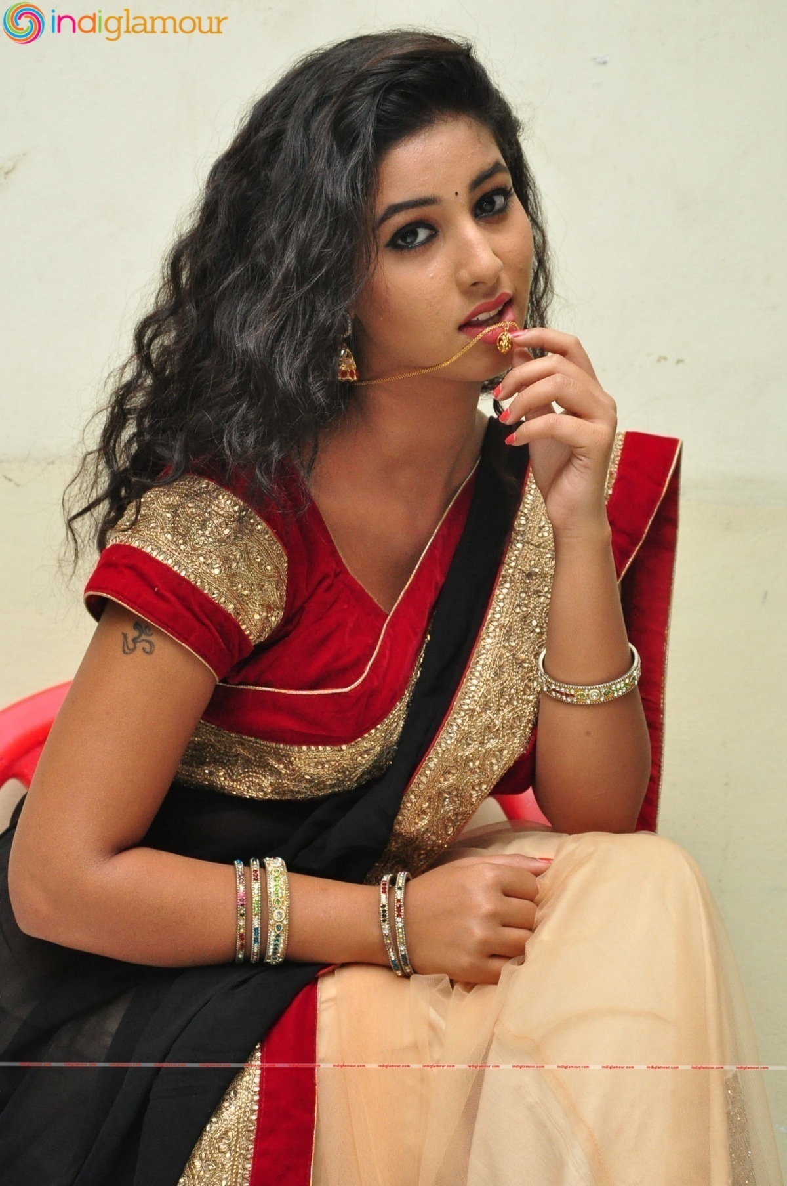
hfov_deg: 18.9
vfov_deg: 28.1
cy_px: 593
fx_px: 2367
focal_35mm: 72
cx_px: 394
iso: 1600
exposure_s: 1/125
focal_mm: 48
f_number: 7.1
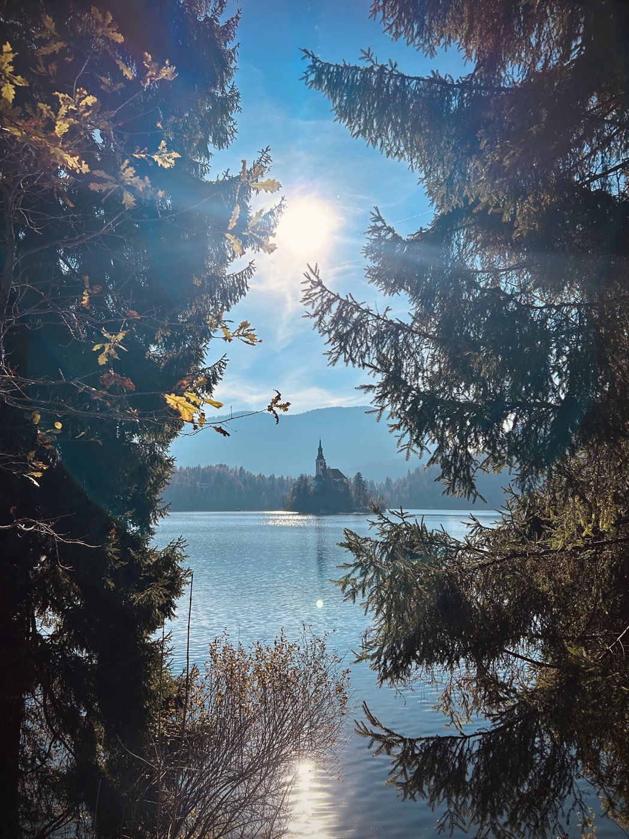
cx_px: 314
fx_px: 630
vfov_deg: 67.3
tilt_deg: +7.5
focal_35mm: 26
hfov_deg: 53.1
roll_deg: -0.2
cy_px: 420
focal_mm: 5.7
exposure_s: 1/8696
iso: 50
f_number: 1.5
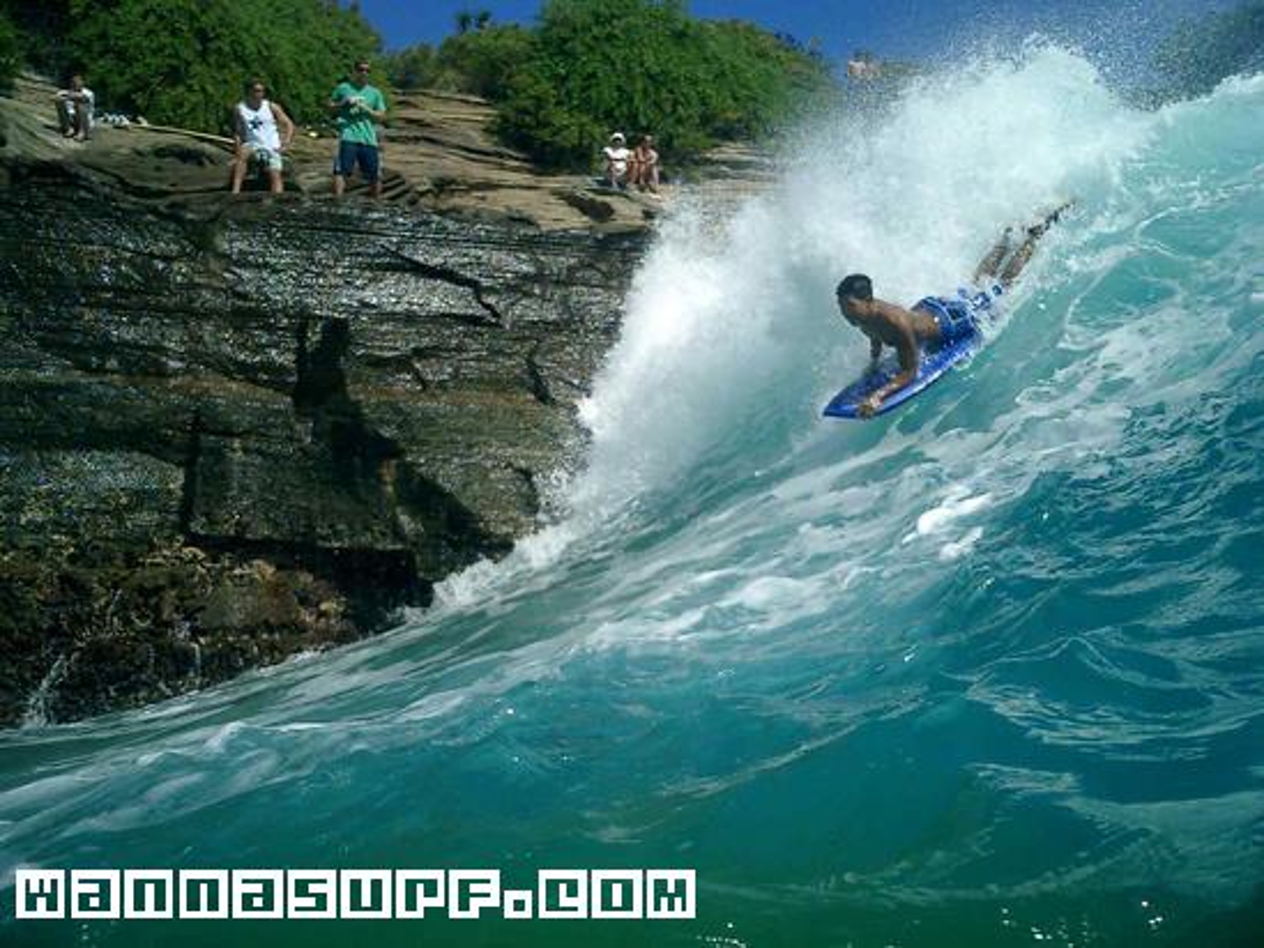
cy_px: 474
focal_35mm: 36
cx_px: 632
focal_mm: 7.5
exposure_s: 1/3200
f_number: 3.2
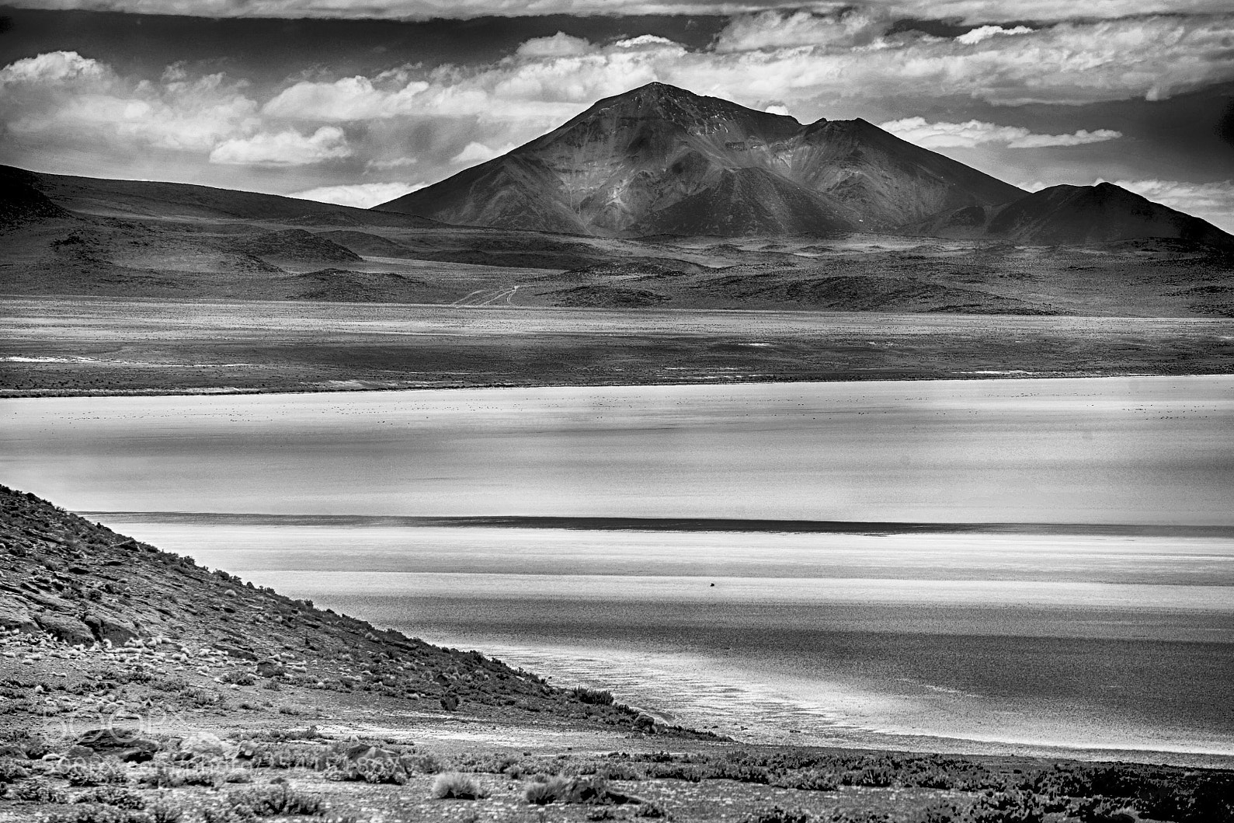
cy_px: 413
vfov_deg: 8.8
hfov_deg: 13.2
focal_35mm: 156
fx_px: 5346
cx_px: 615
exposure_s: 1/1000
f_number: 10
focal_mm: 155
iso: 250
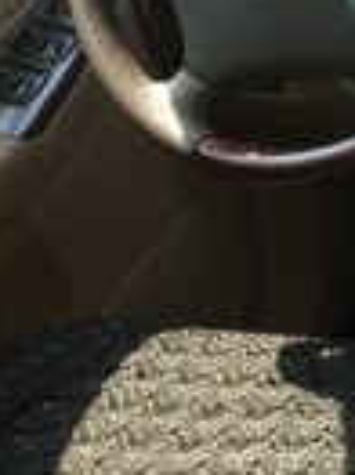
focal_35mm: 110
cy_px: 44
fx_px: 1507
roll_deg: +7.4
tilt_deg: -20.5
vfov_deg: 17.6
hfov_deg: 12.2
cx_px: 659
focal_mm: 4.15
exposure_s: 1/203
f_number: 2.2
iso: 32
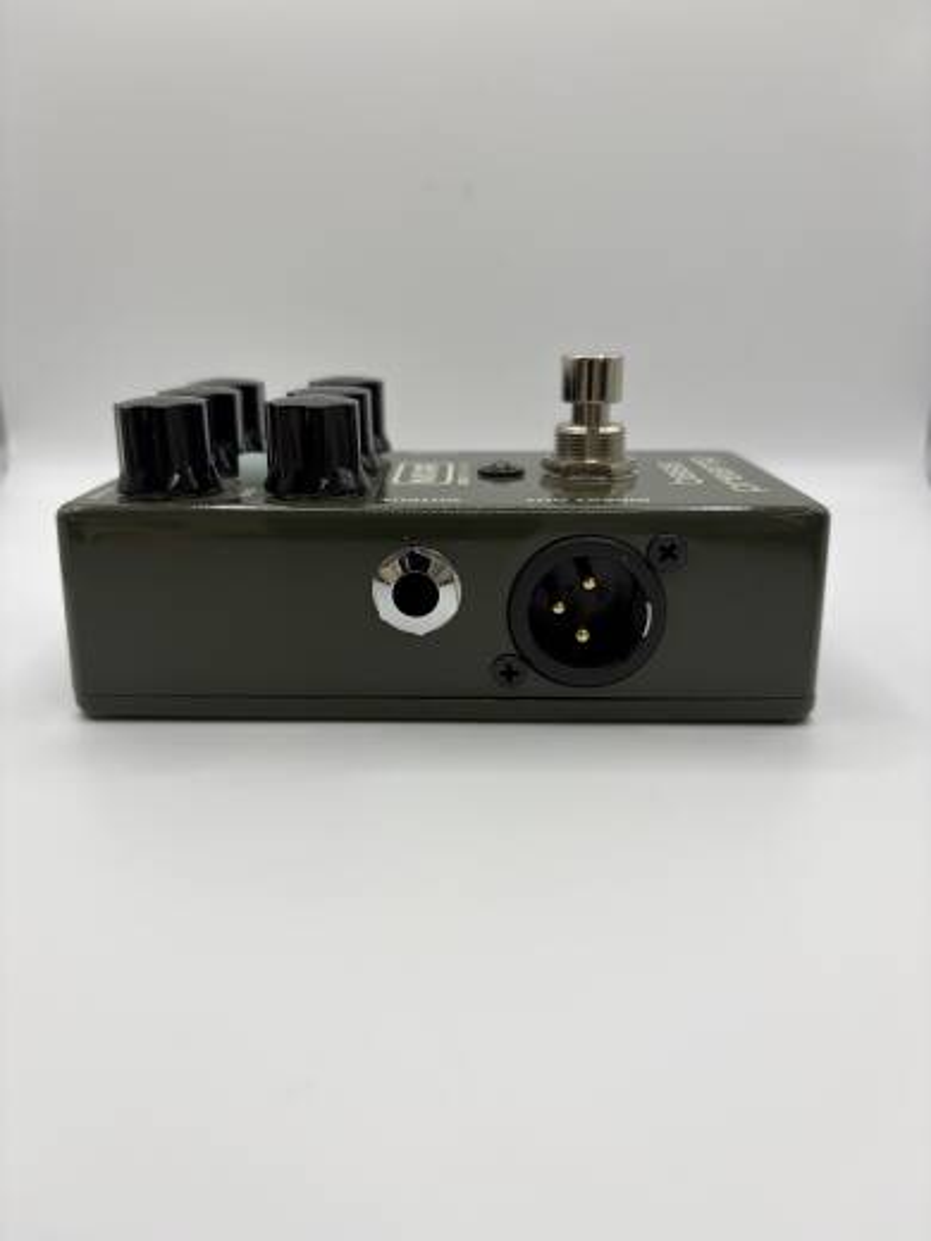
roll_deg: +0.0
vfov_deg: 67.3
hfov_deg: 53.1
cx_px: 466
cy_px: 620
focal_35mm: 26
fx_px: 932
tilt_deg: -19.6
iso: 100
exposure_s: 1/119
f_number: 1.6
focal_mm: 5.96
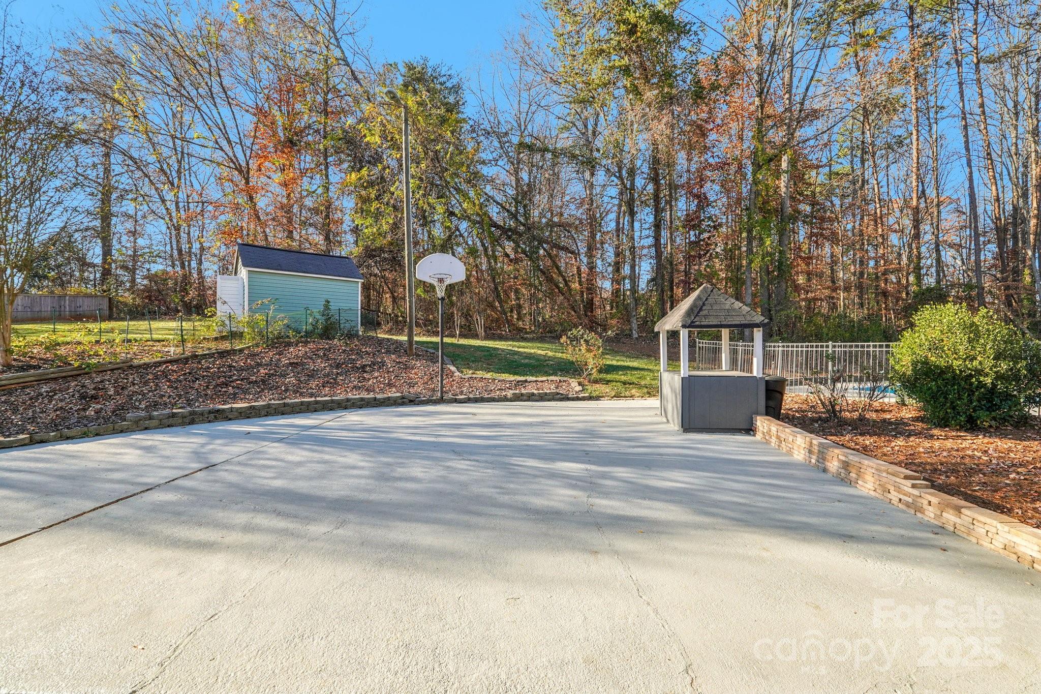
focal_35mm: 15
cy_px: 347
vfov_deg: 77.3
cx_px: 520
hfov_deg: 100.4
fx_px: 434
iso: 100
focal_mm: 10
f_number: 8
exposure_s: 1/30
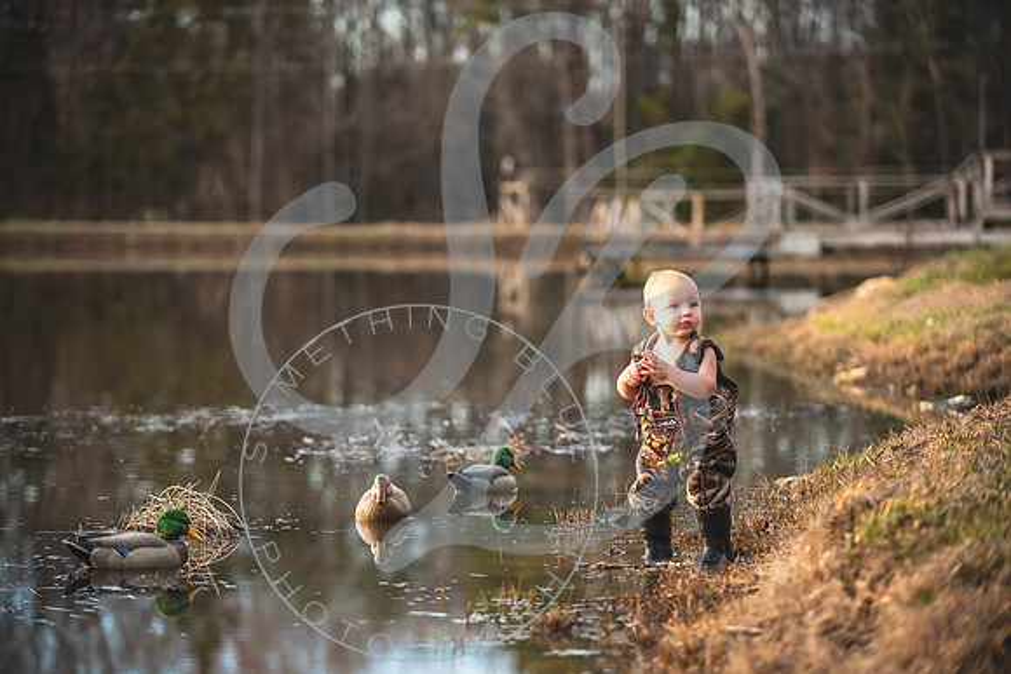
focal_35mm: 120
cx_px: 495
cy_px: 337
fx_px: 3383
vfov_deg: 11.4
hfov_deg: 17.0
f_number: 2.8
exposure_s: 1/400
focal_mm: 116
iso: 100
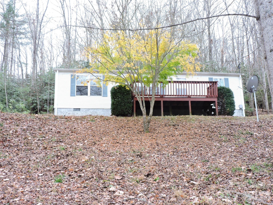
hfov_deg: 46.8
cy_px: 102
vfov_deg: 36.0
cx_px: 136
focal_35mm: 40
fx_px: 315
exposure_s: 1/60
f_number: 3.3
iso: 100
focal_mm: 7.1
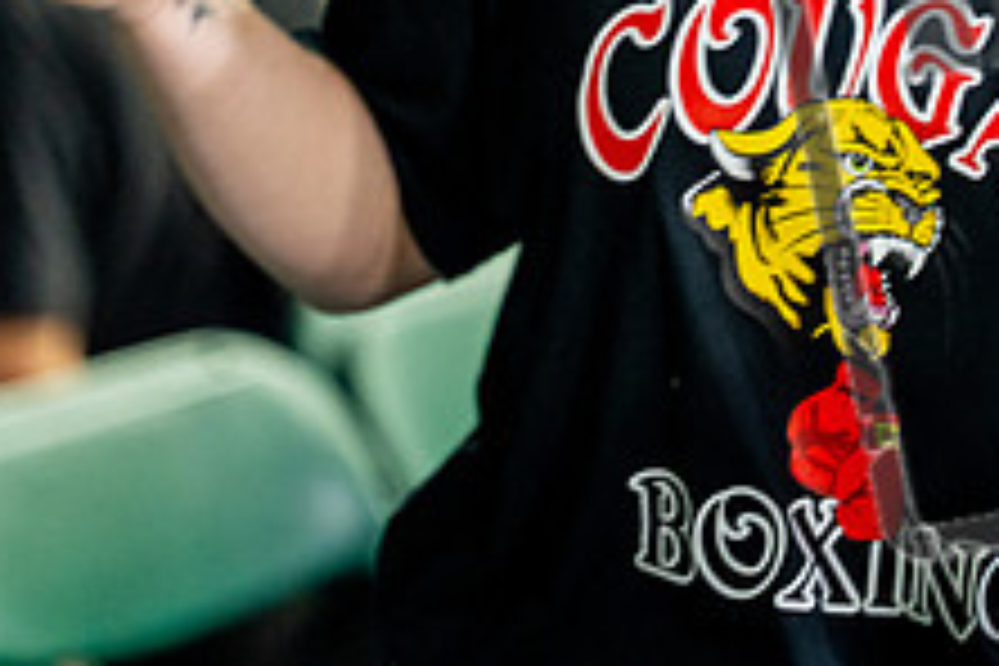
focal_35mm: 392
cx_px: 738
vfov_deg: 3.5
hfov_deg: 5.3
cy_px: -196
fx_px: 10877
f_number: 2
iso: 4000
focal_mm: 150
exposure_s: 1/160
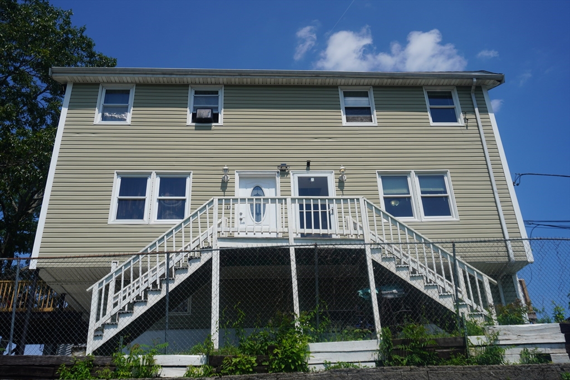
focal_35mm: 32
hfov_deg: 59.5
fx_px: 499
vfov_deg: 41.7
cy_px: 190
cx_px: 285
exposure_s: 1/1250
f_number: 5
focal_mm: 21
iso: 100
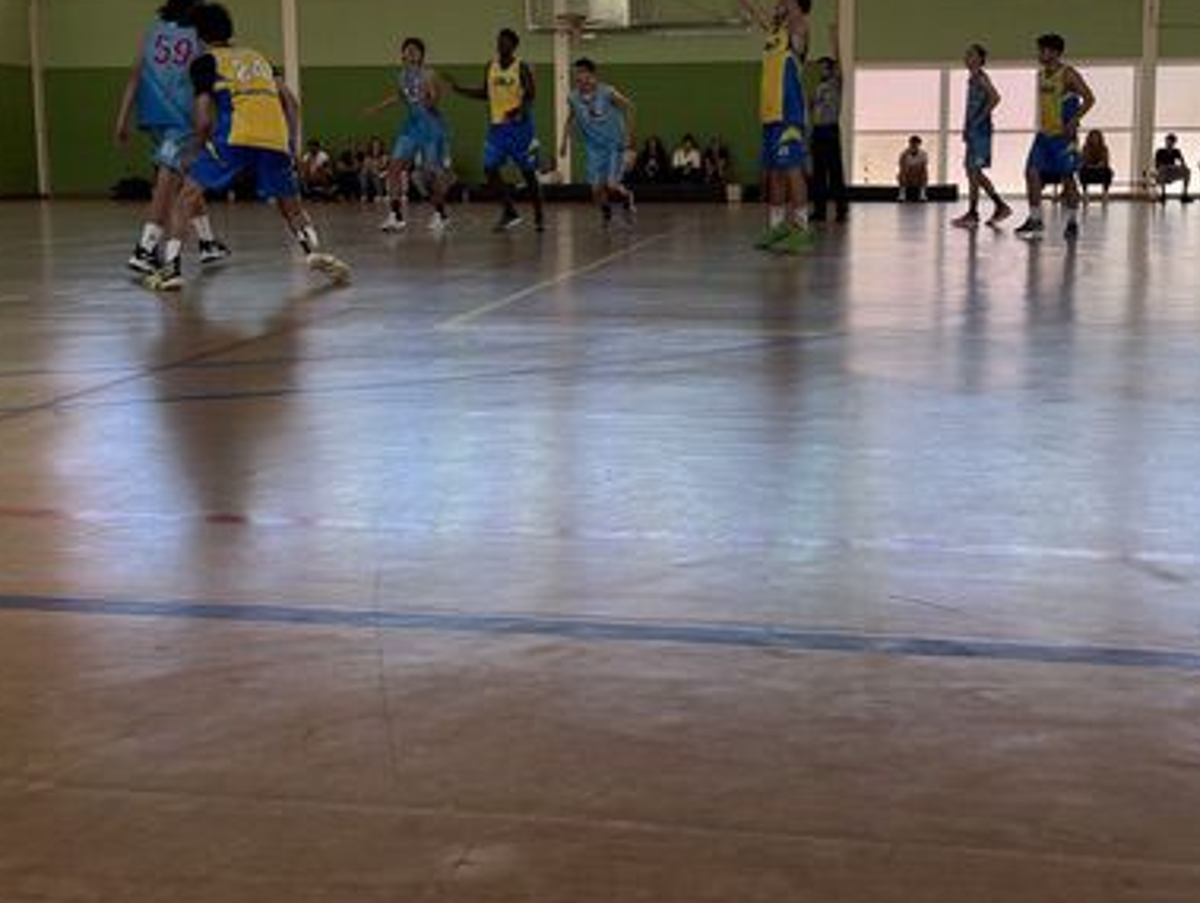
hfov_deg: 52.4
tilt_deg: -6.8
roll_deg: -0.4
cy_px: 309
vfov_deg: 40.3
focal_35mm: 35
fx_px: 1214
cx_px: 684
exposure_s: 1/228
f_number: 1.6
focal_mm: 5.1
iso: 40
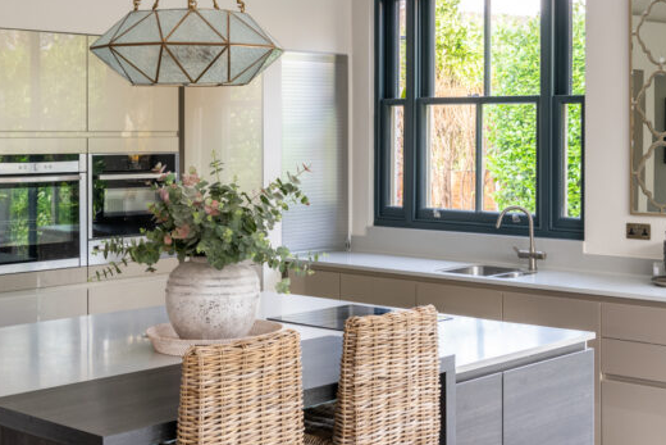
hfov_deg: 31.2
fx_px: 1184
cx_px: 425
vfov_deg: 21.2
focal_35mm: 64
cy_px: 142
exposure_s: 1/20
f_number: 8
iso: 200
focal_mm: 32
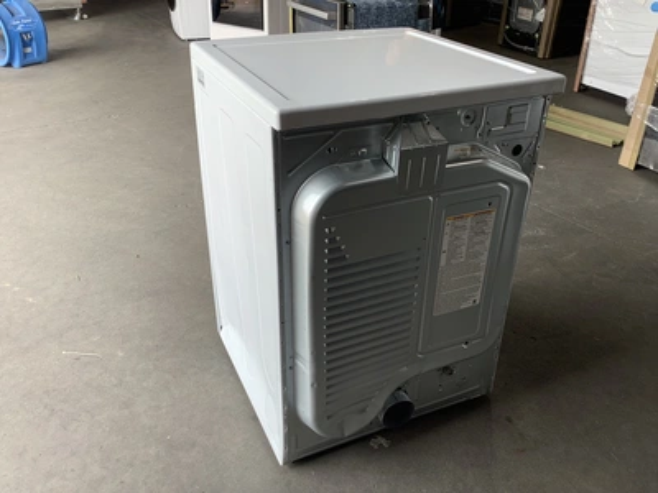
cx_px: 329
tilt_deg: -29.6
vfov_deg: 45.4
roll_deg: -0.8
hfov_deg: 58.4
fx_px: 589
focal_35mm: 31
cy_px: 246
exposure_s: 1/120
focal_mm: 3.3
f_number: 2.4
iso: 25
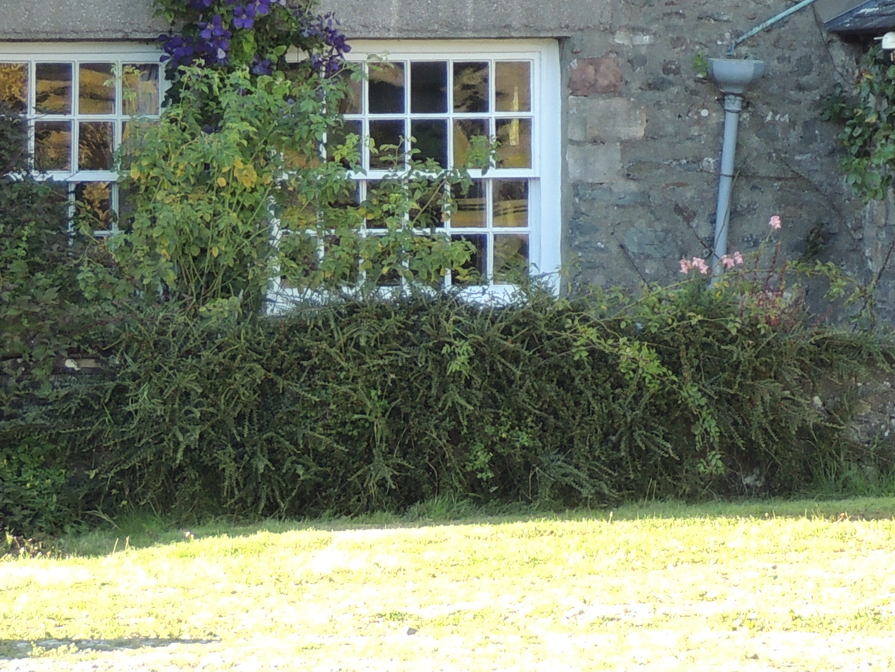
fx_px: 8119
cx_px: 925
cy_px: -321
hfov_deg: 6.3
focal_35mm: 314
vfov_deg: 4.7
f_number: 4.2
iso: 140
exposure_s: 1/100
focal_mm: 18.7
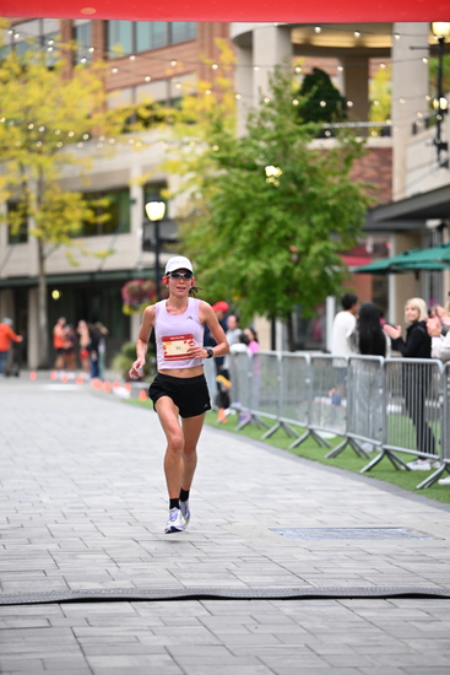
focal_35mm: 120
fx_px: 2248
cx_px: 225
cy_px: 338
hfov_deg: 11.4
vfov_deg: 17.1
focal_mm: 120
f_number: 2.8
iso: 1600
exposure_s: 1/1000
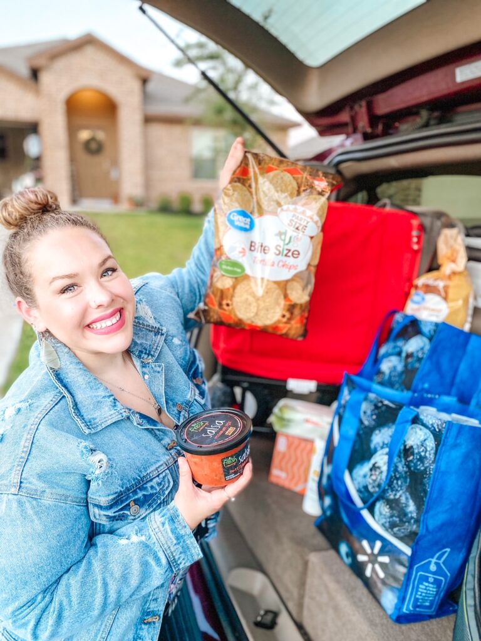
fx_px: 482
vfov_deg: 67.3
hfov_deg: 53.1
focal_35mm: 26
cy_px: 320
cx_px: 240
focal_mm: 4.25
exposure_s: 1/60
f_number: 1.8
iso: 160
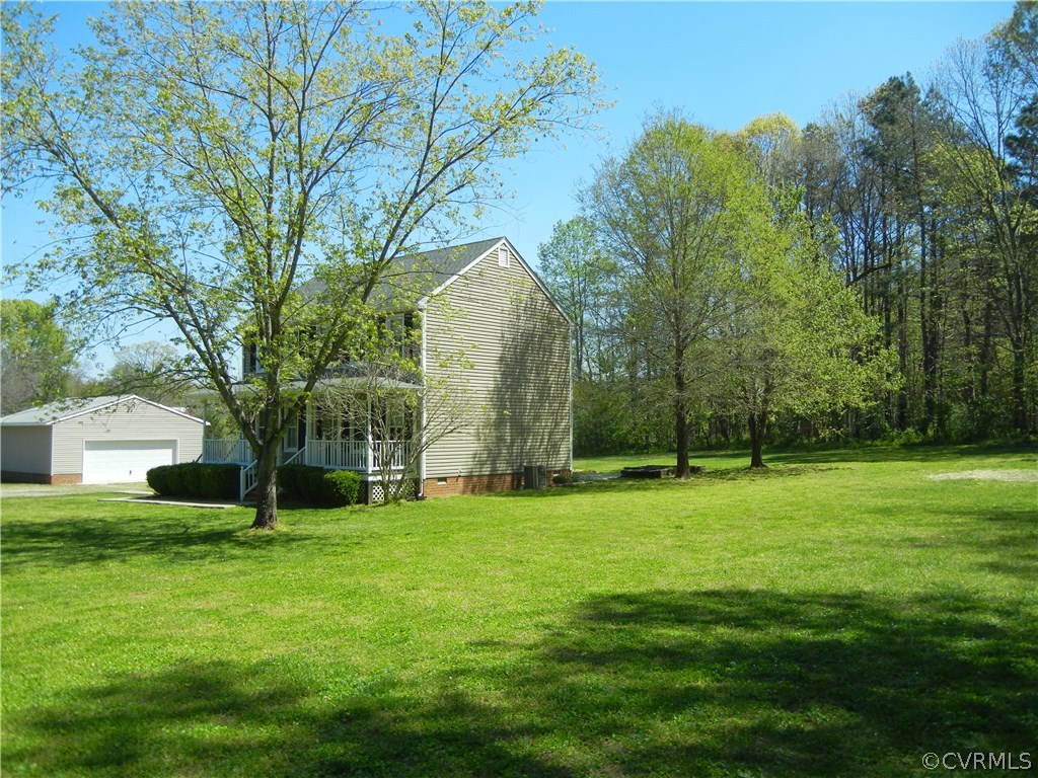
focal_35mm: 30
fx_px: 900
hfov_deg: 60.0
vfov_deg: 46.8
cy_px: 389
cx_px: 519
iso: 160
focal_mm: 5.4
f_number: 7
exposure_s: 1/288
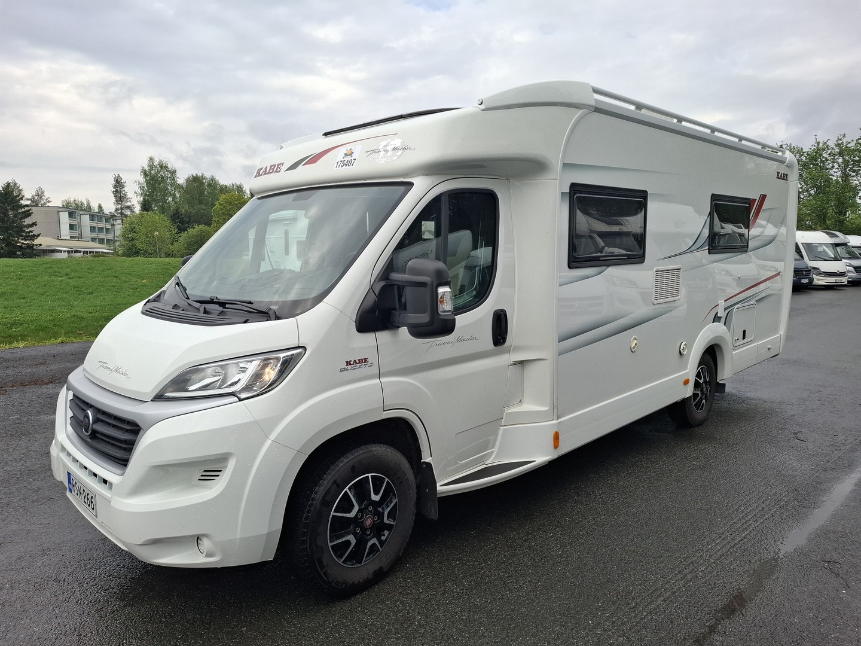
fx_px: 572
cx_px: 430
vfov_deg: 58.9
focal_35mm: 23
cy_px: 323
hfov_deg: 73.9
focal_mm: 5.54
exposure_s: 1/1008
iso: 50
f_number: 1.8
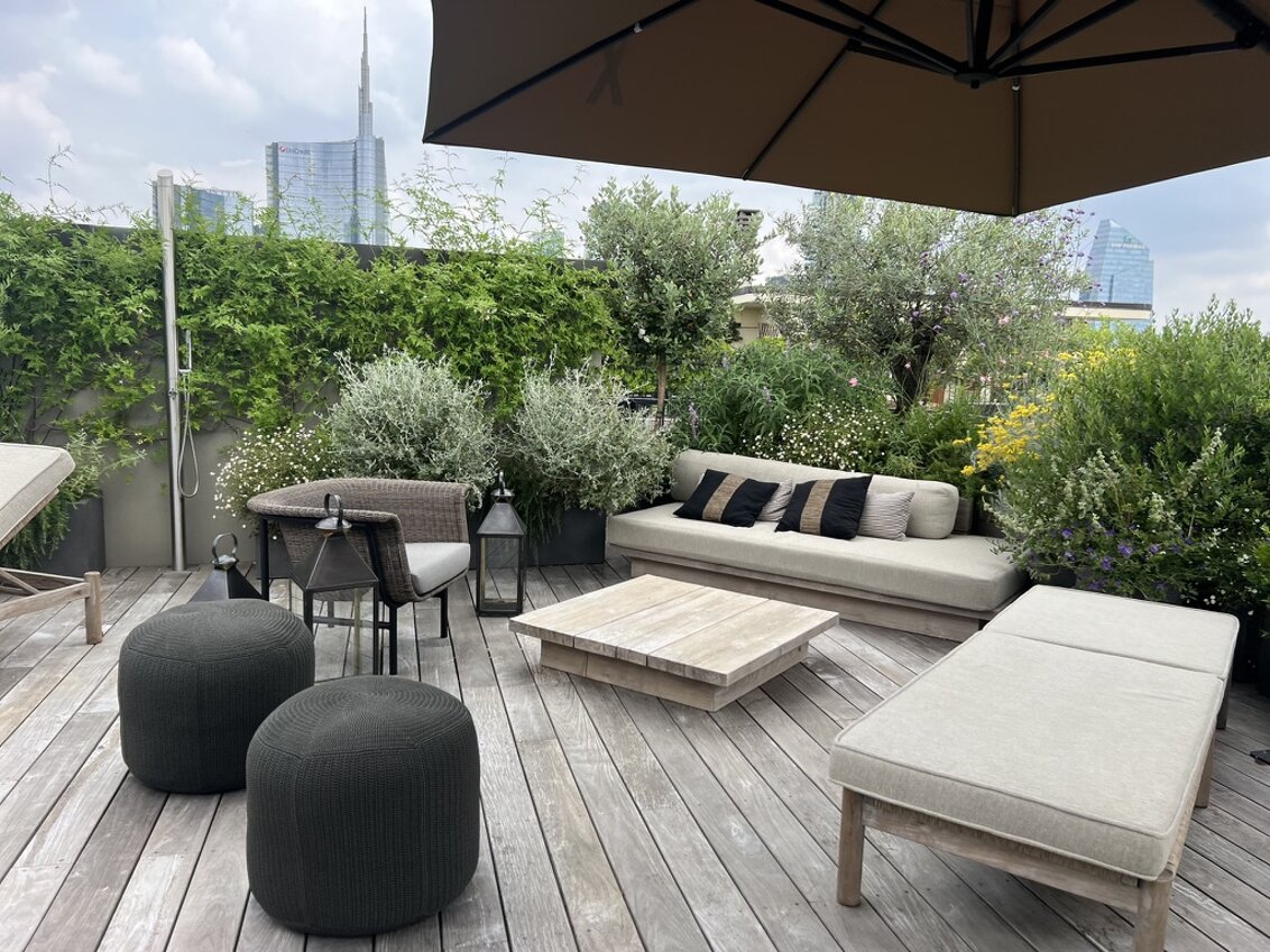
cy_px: 476
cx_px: 635
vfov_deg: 53.1
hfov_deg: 67.3
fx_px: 954
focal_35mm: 26
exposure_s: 1/1135
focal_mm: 5.7
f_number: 1.5
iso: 50
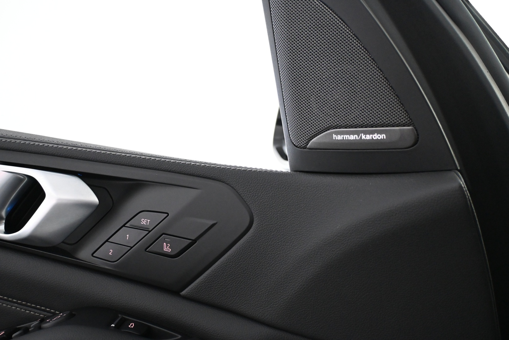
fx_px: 520
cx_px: 254
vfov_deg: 36.2
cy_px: 170
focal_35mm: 37
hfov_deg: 52.2
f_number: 4.2
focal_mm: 24.5
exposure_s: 1/80
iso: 3200
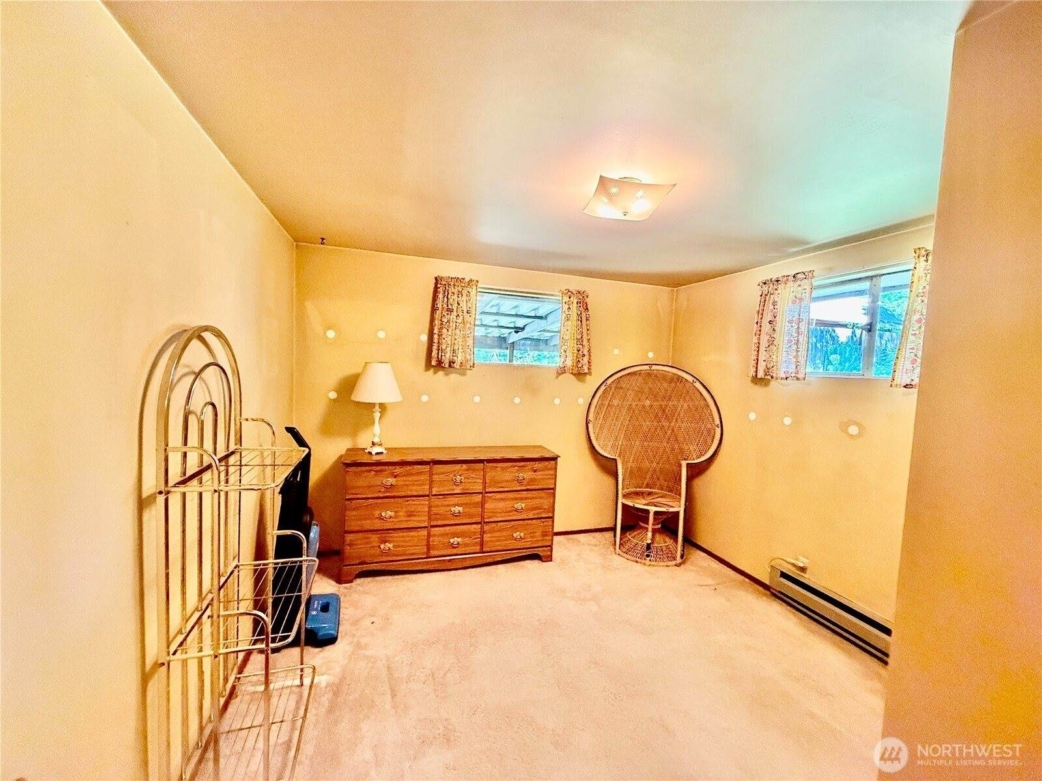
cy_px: 390
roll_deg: -2.7
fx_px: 421
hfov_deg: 102.1
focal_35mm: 14
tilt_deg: -3.6
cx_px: 521
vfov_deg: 85.7
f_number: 2.2
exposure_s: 1/60
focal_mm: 2.22
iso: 640
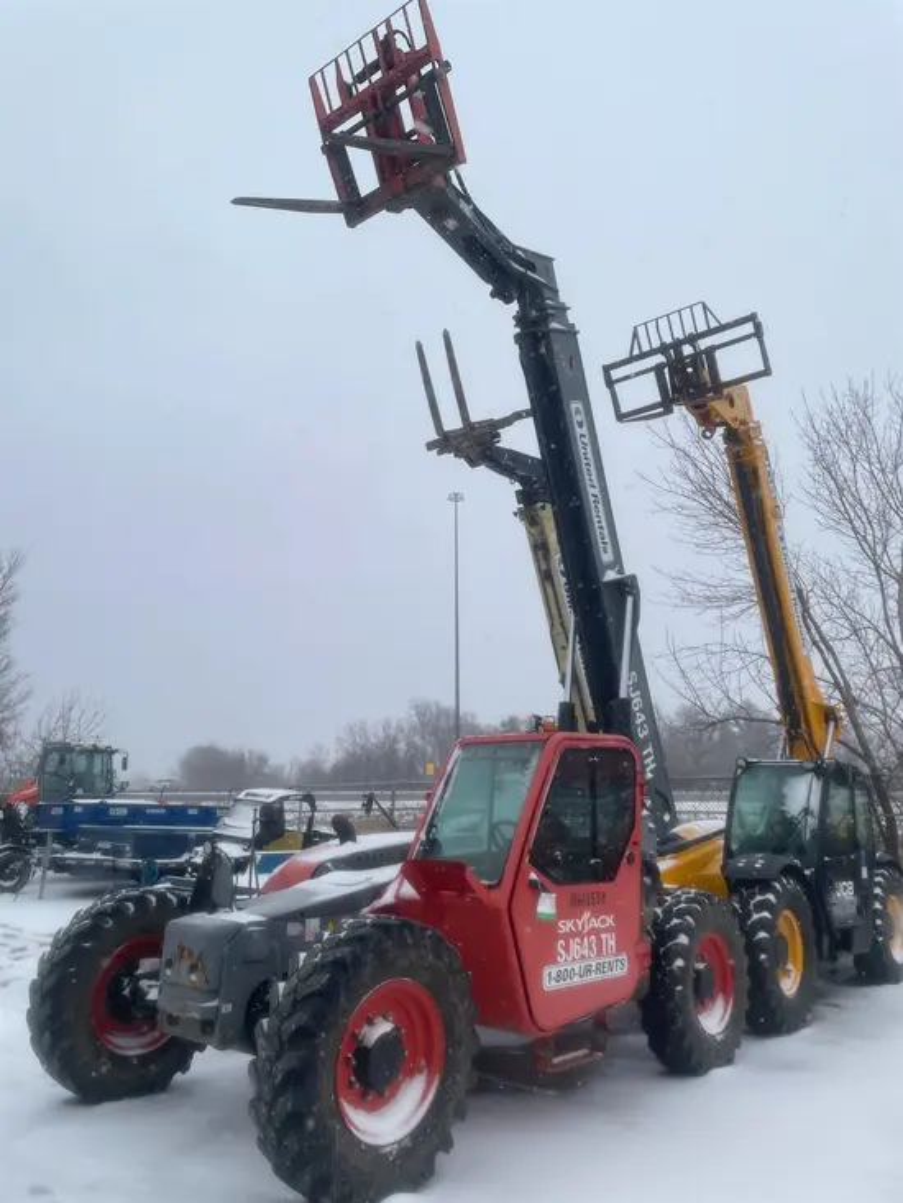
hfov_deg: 53.1
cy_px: 602
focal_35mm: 26
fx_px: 904
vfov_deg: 67.3
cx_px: 452
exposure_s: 1/3731
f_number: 1.6
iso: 32
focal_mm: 4.2
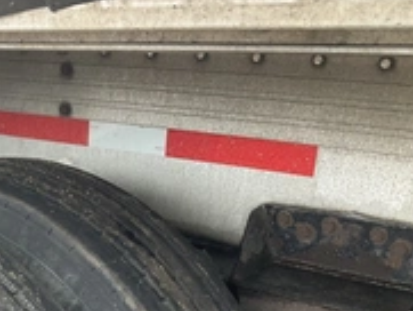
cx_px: 9
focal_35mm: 64
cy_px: 318
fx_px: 764
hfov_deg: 28.5
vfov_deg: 22.0
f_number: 1.8
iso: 32
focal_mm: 3
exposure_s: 1/122
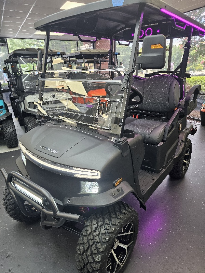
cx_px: 102
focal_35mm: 23
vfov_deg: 73.9
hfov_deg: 58.9
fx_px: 182
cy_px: 136
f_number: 1.7
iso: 160
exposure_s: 1/120
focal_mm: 6.3
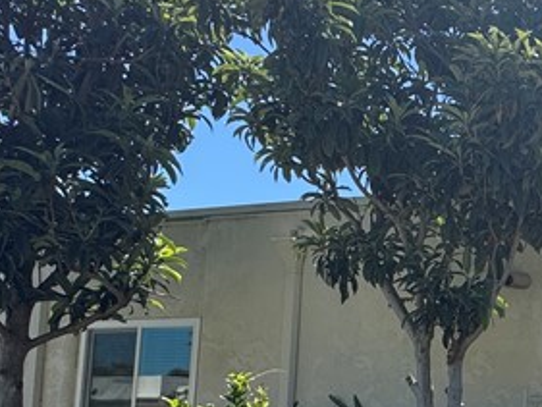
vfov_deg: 27.3
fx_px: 799
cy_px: 384
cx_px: 760
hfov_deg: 28.3
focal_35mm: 51
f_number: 2.2
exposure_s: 1/1323
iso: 50
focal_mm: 2.22
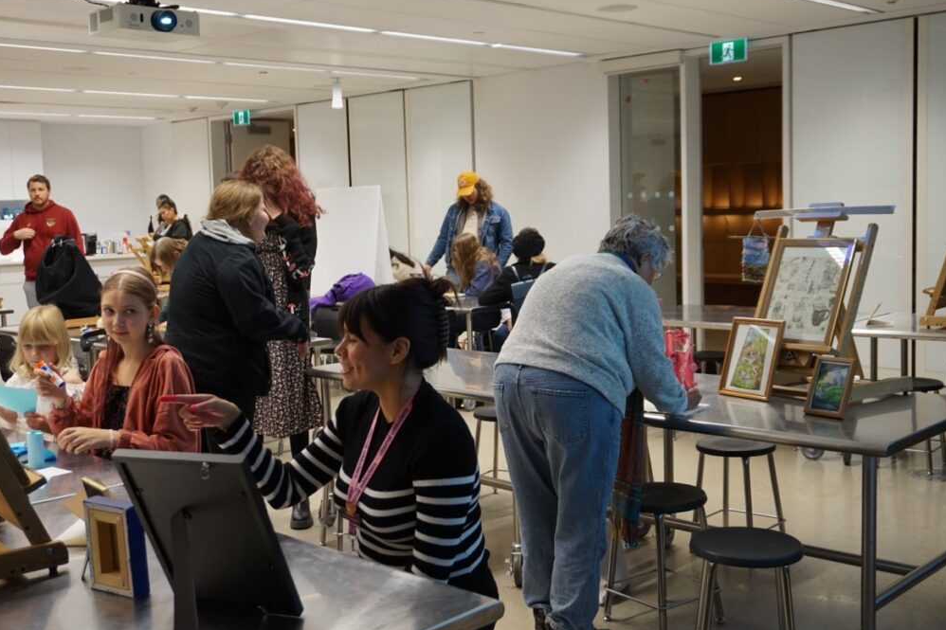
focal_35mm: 40
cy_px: 311
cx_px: 465
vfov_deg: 33.4
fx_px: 1051
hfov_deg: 48.5
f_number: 4.5
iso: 640
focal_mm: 26
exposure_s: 1/60
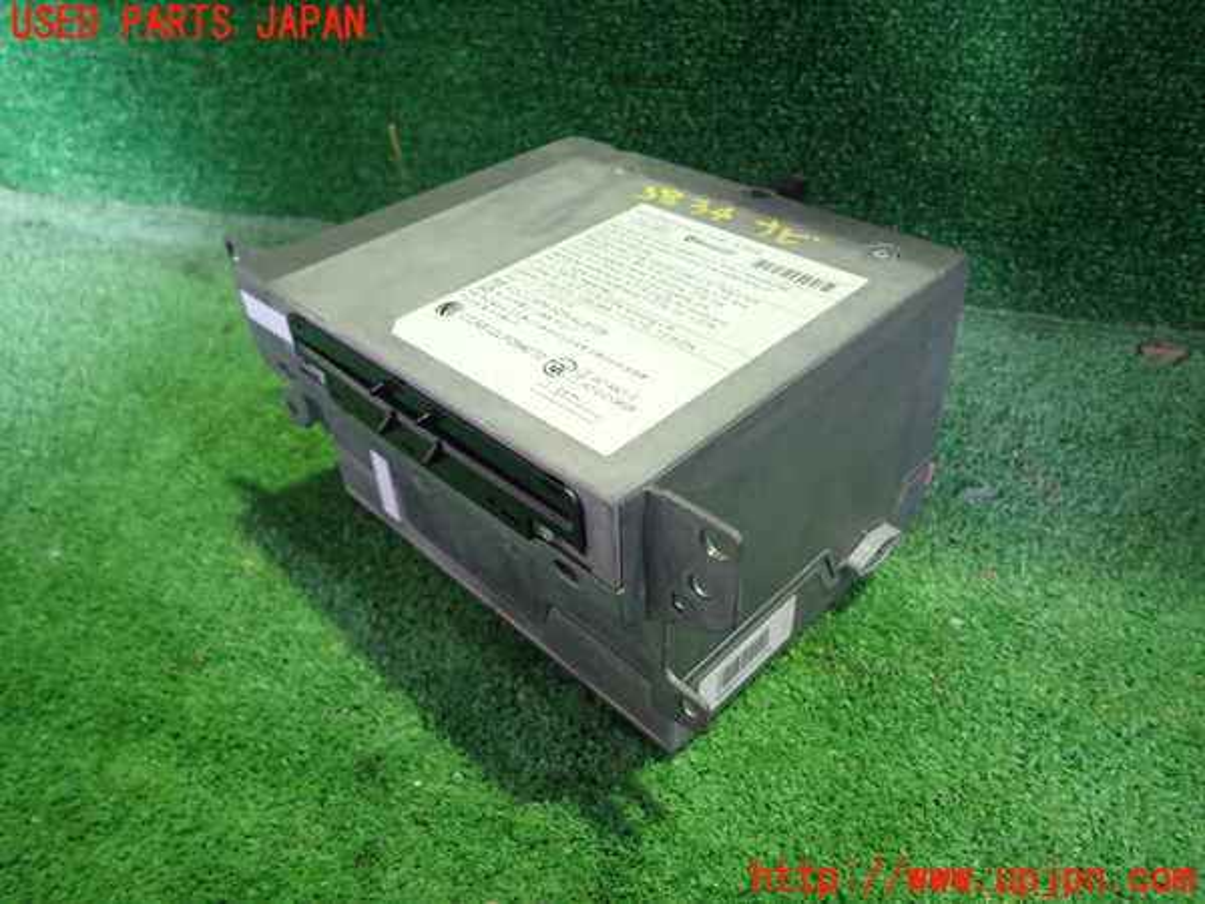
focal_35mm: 25
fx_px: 870
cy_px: 452
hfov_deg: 69.4
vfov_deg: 54.9
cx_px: 602
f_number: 2
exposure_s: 1/30
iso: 500
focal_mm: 4.5
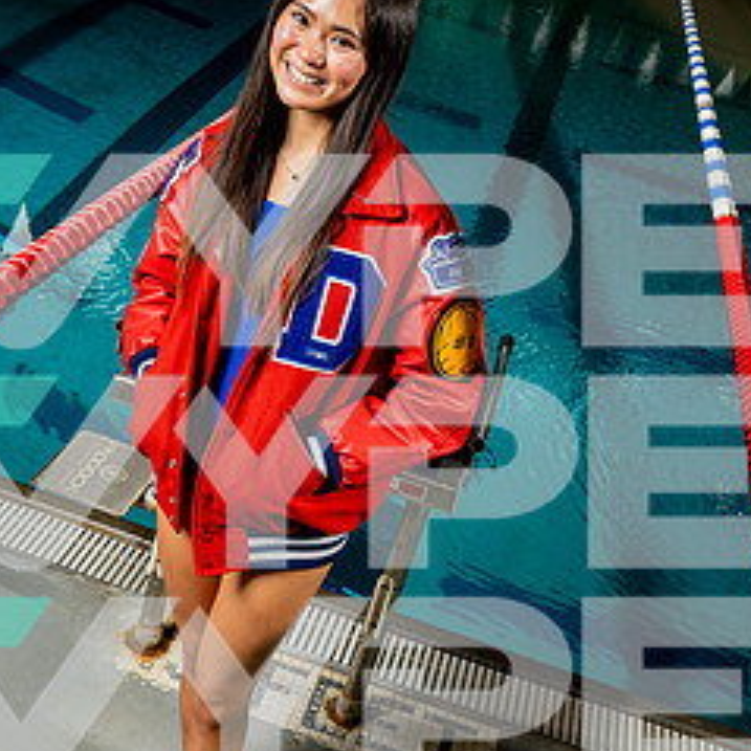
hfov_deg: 35.3
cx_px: 333
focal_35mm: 48
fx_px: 1178
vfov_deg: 35.1
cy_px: 474
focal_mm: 30
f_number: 5.6
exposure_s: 1/250
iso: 640
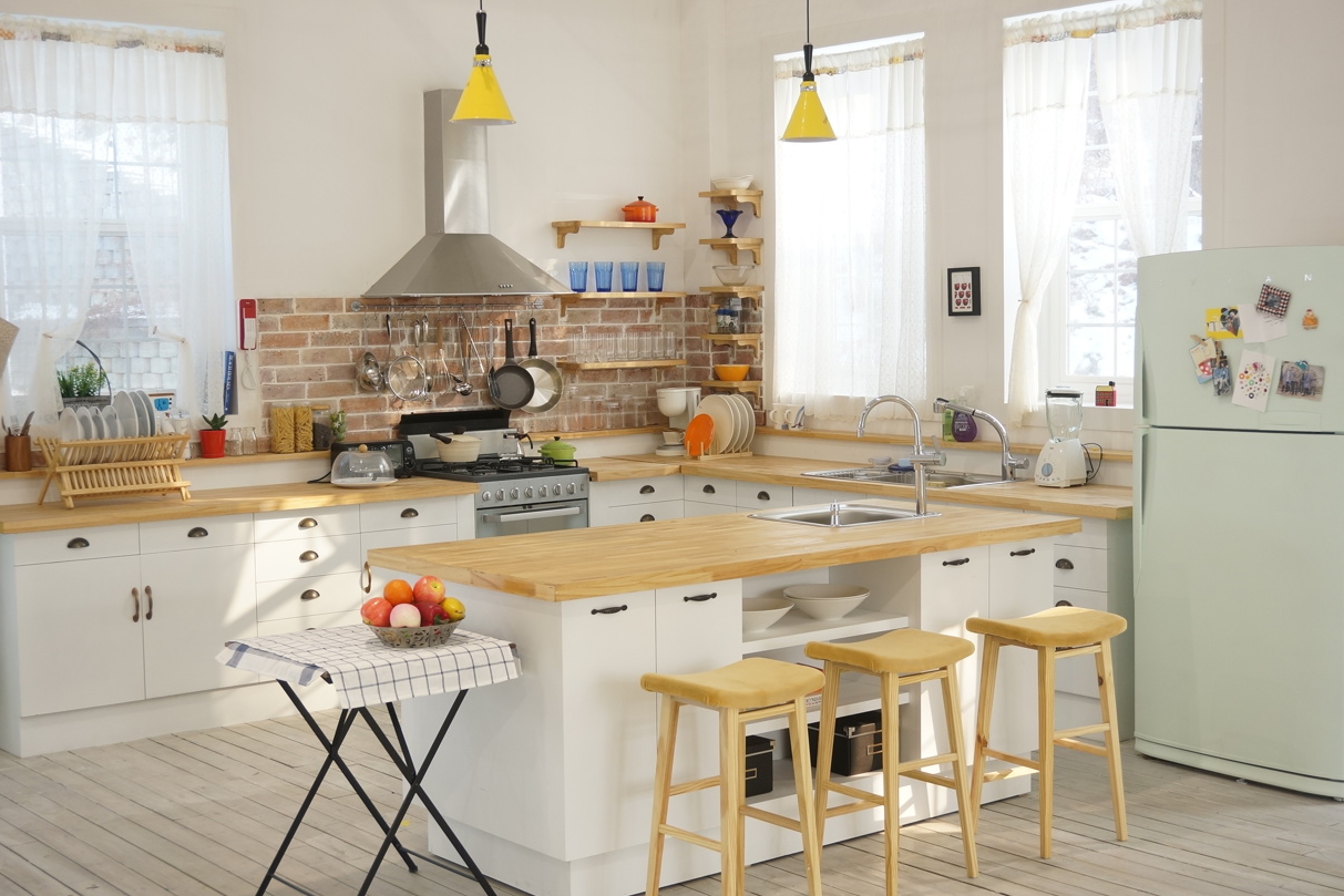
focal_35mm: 49
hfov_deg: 40.3
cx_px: 671
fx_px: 1829
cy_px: 444
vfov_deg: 27.5
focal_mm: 32
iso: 400
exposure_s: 1/80
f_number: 5
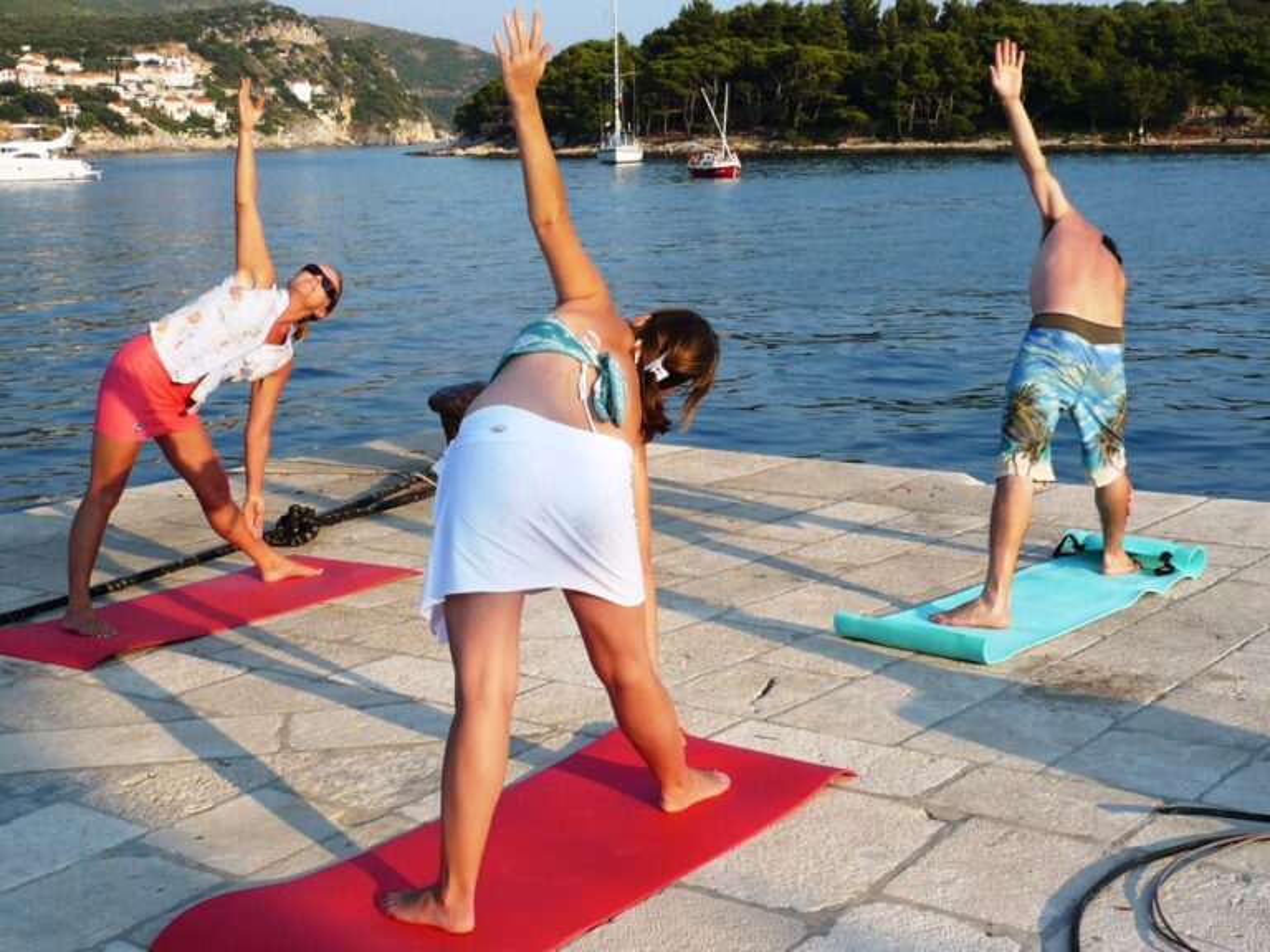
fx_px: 1798
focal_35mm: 49
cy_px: 476
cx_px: 635
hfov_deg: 38.9
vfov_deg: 29.7
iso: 100
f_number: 8
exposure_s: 1/125
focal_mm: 6
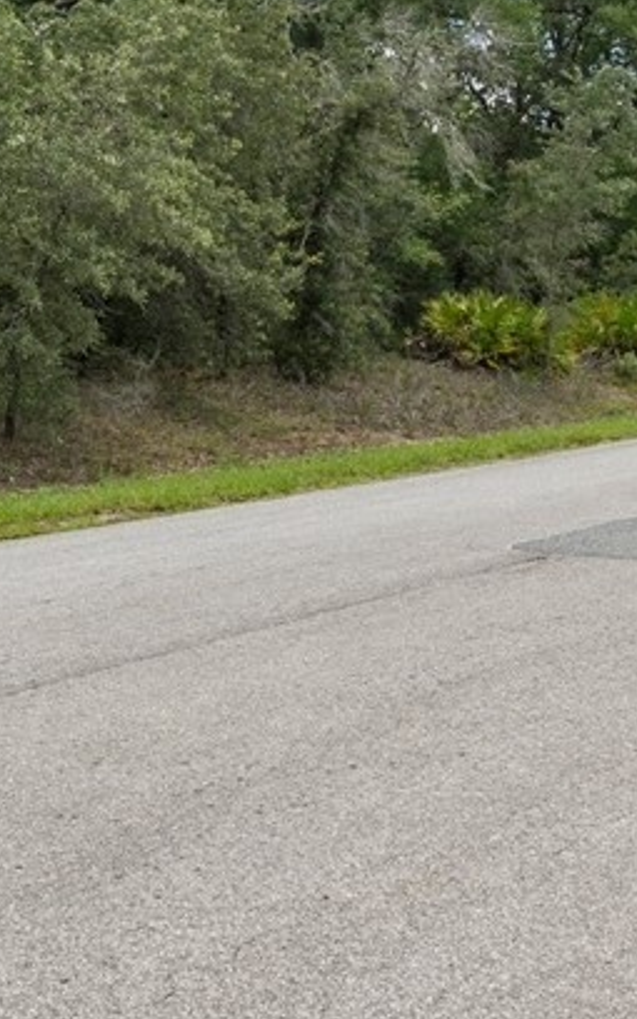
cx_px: 117
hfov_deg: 19.8
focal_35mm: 65
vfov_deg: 31.0
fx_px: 1805
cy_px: 251
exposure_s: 1/400
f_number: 8
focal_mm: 16
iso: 320
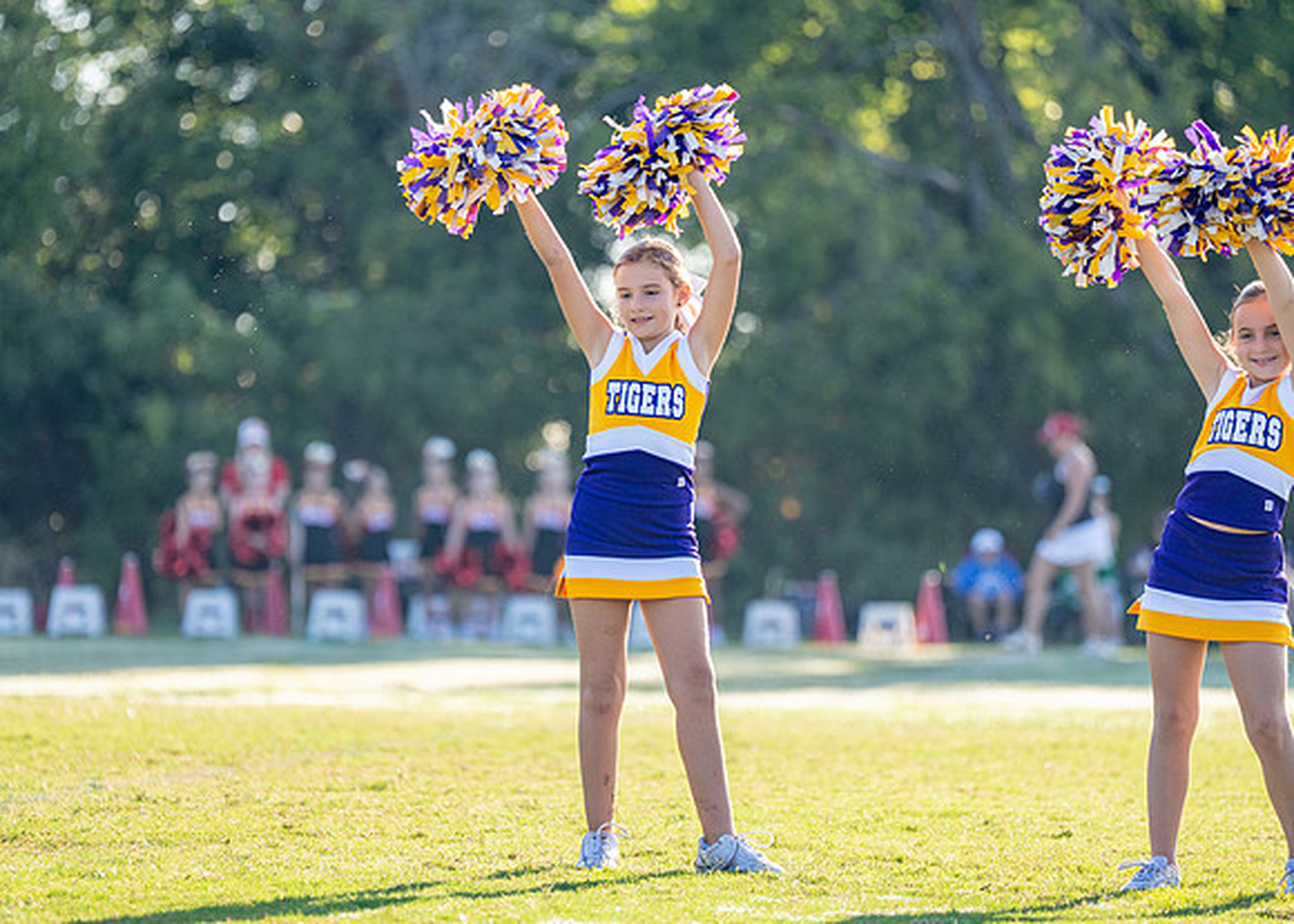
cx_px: 608
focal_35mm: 189
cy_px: 487
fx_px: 6952
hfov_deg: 10.6
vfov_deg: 7.6
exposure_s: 1/2000
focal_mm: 165
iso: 400
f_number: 2.8
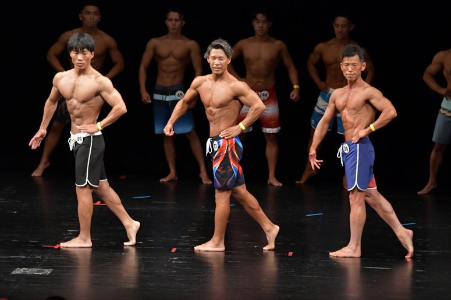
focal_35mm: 240
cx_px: 226
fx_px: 3005
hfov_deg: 8.6
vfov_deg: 5.7
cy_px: 150
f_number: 5.6
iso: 3200
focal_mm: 160
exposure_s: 1/400
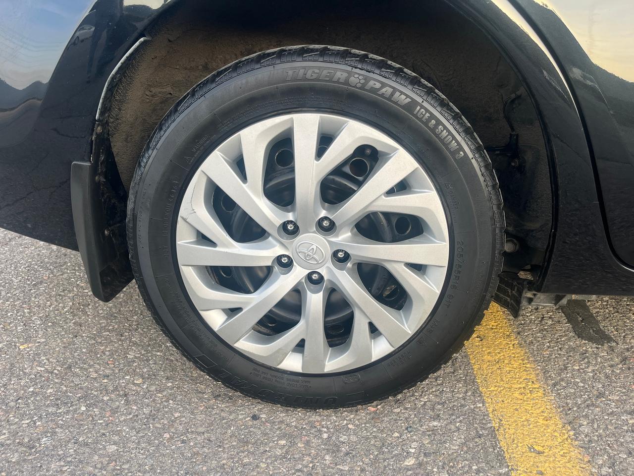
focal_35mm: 26
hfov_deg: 67.3
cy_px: 238
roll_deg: +0.3
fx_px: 476
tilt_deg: -20.2
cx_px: 317
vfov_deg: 53.1
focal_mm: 5.1
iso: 50
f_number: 1.6
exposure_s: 1/399
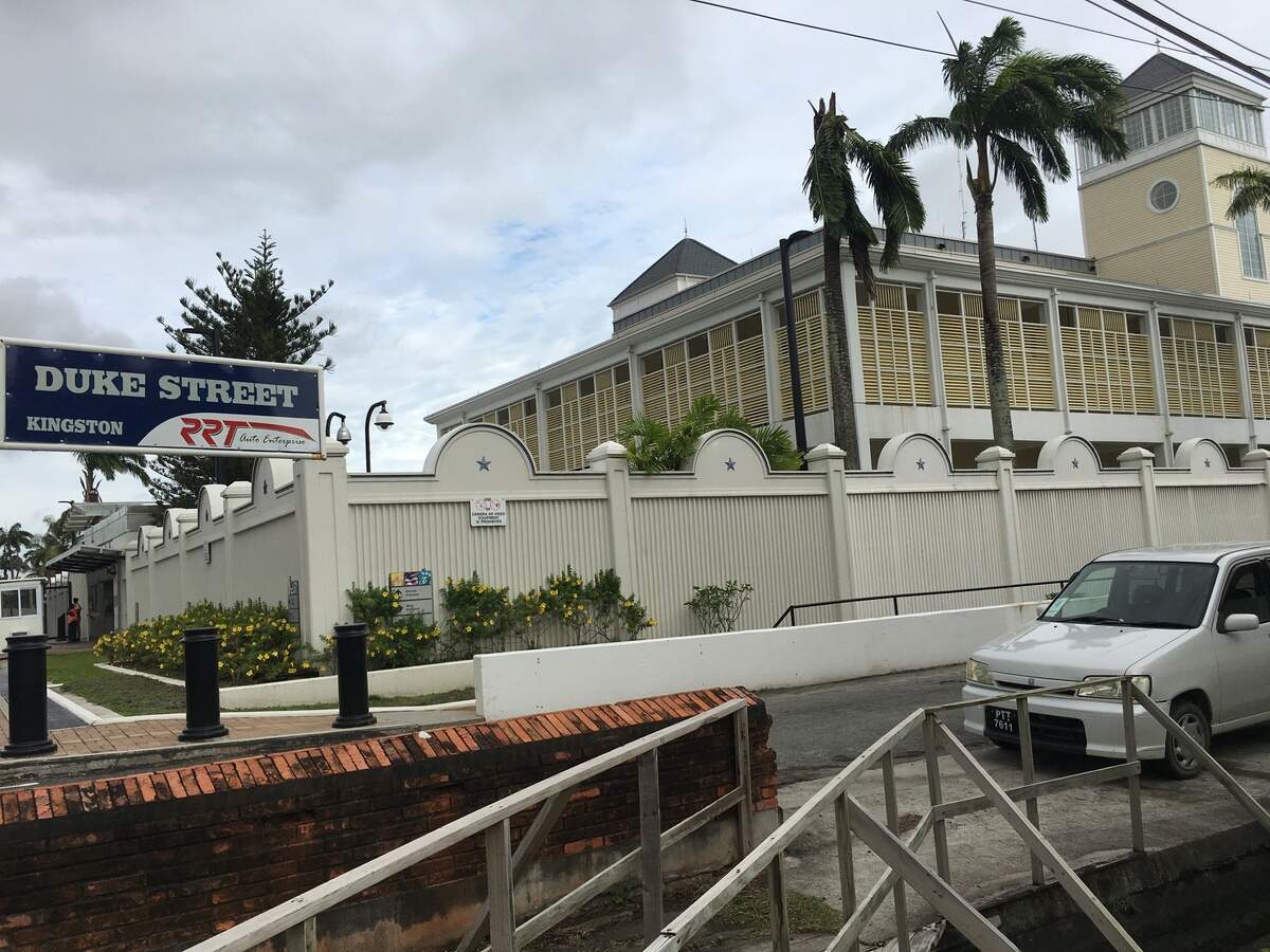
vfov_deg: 48.2
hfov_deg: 61.7
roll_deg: +3.9
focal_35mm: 29
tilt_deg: +5.6
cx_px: 635
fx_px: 1064
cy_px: 476
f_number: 2.2
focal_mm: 4.15
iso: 25
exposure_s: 1/1304
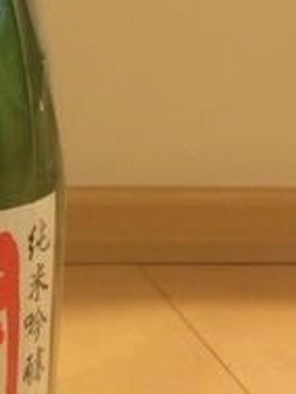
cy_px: 102
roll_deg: -1.0
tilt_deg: -13.1
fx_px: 1048
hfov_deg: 15.5
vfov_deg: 21.1
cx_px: -65
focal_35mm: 92
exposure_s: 1/24
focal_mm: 4.15
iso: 320
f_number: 2.2
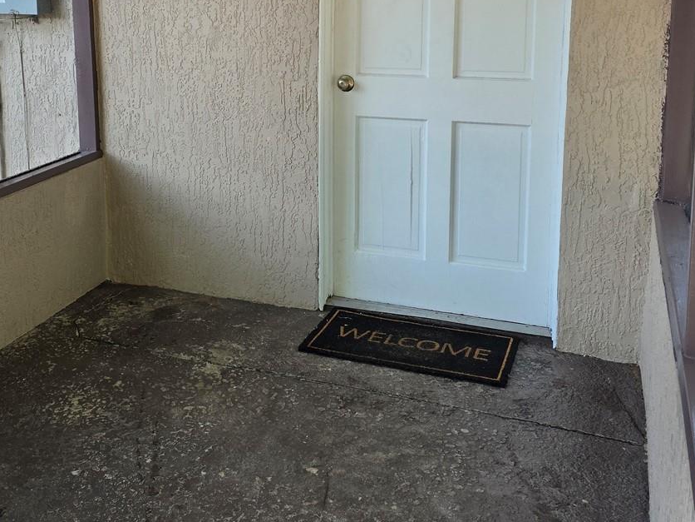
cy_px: 117
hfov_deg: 42.4
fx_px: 883
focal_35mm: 44
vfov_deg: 32.1
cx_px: 239
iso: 64
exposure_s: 1/180
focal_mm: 6.3
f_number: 1.7
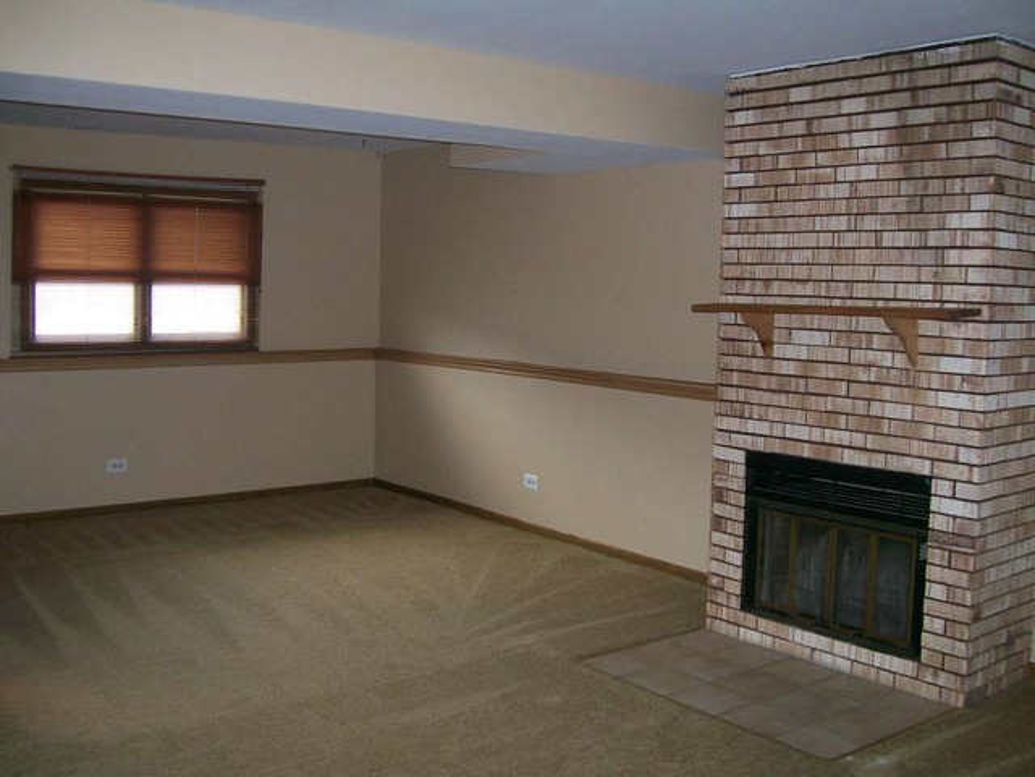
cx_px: 518
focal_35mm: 36
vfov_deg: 39.7
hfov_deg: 51.4
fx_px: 1076
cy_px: 388
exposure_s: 1/64
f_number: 2.7
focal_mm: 6
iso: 140
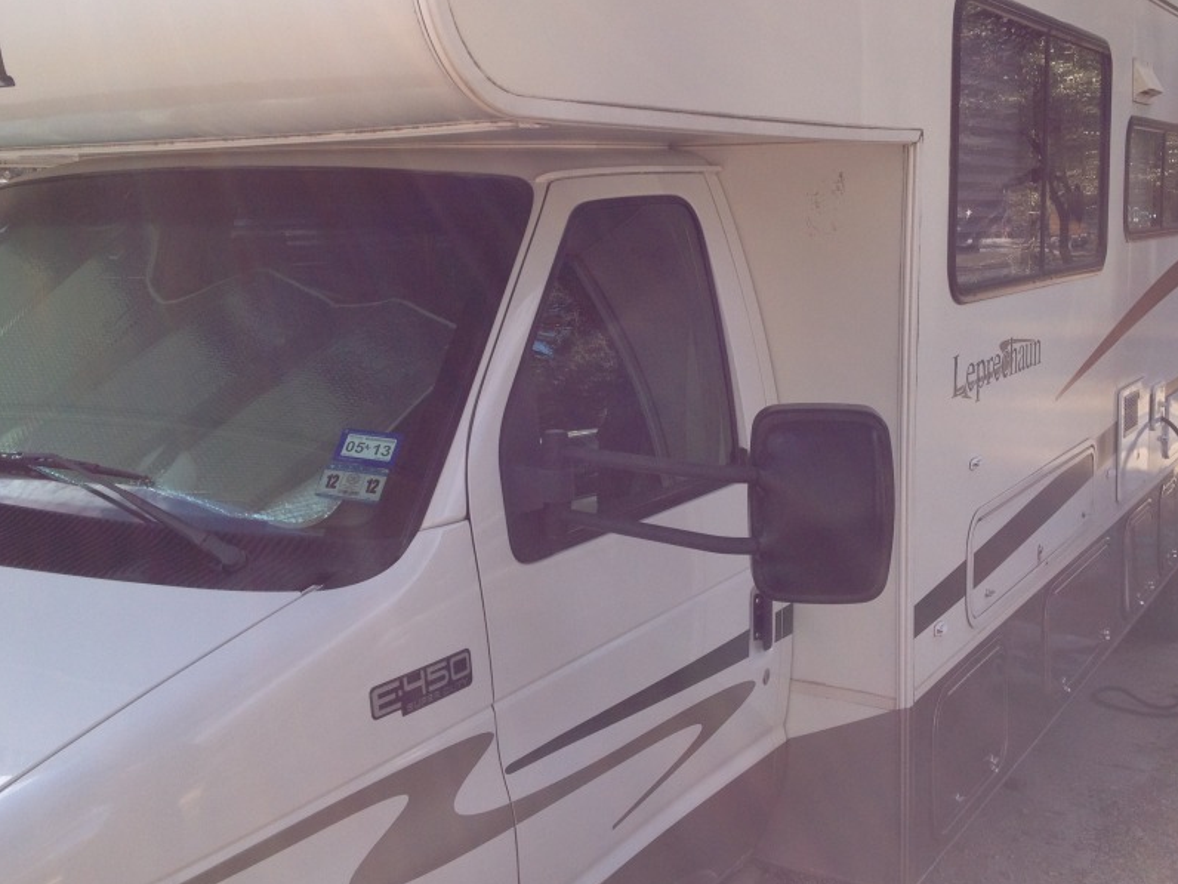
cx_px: 625
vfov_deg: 32.1
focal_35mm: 45
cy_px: 370
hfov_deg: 42.1
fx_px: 1531
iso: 50
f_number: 2.4
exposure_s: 1/536
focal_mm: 4.28
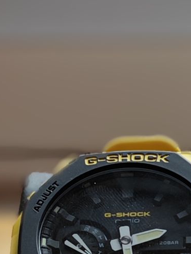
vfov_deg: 11.3
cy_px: 273
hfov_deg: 8.6
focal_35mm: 172
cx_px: 138
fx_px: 1265
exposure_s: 1/112
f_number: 0.95
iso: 50
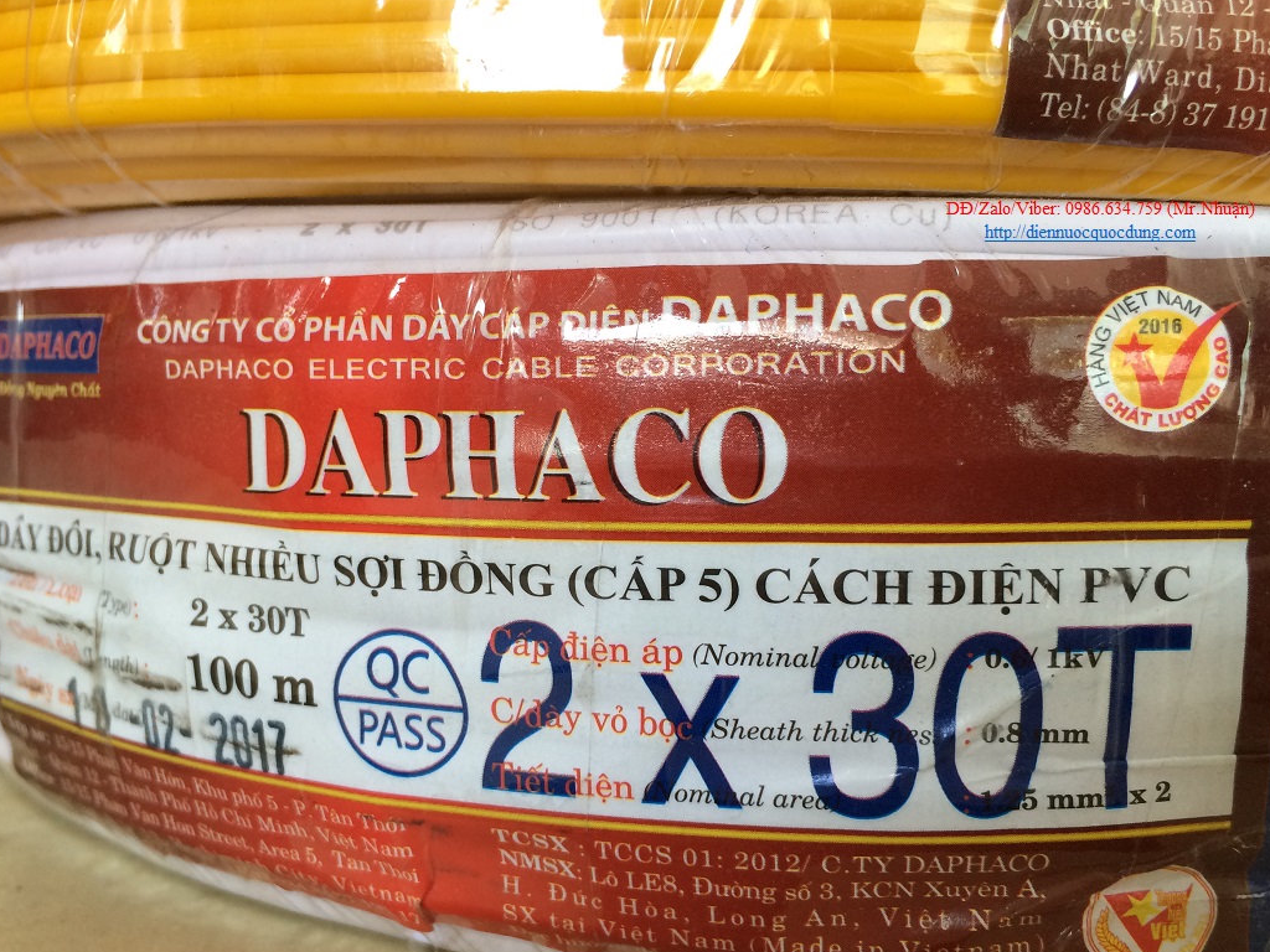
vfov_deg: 41.7
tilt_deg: -10.7
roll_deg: -2.4
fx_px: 1247
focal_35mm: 34
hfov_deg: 53.9
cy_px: 547
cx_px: 611
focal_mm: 4.15
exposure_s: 1/33
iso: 40
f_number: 2.2
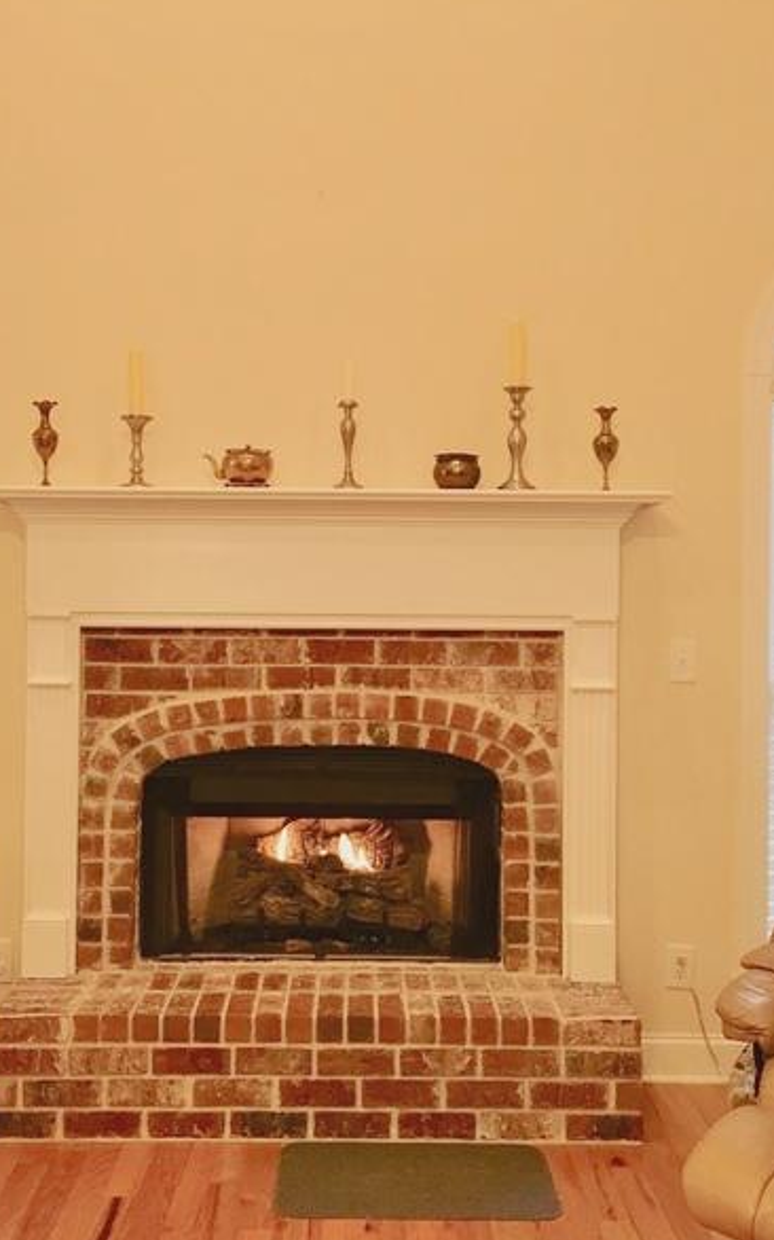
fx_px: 1418
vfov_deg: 47.2
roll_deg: -0.7
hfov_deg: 30.5
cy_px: 622
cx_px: 349
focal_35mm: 42
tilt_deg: -0.4
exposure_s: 1/15
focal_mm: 4.15
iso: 32
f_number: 2.2
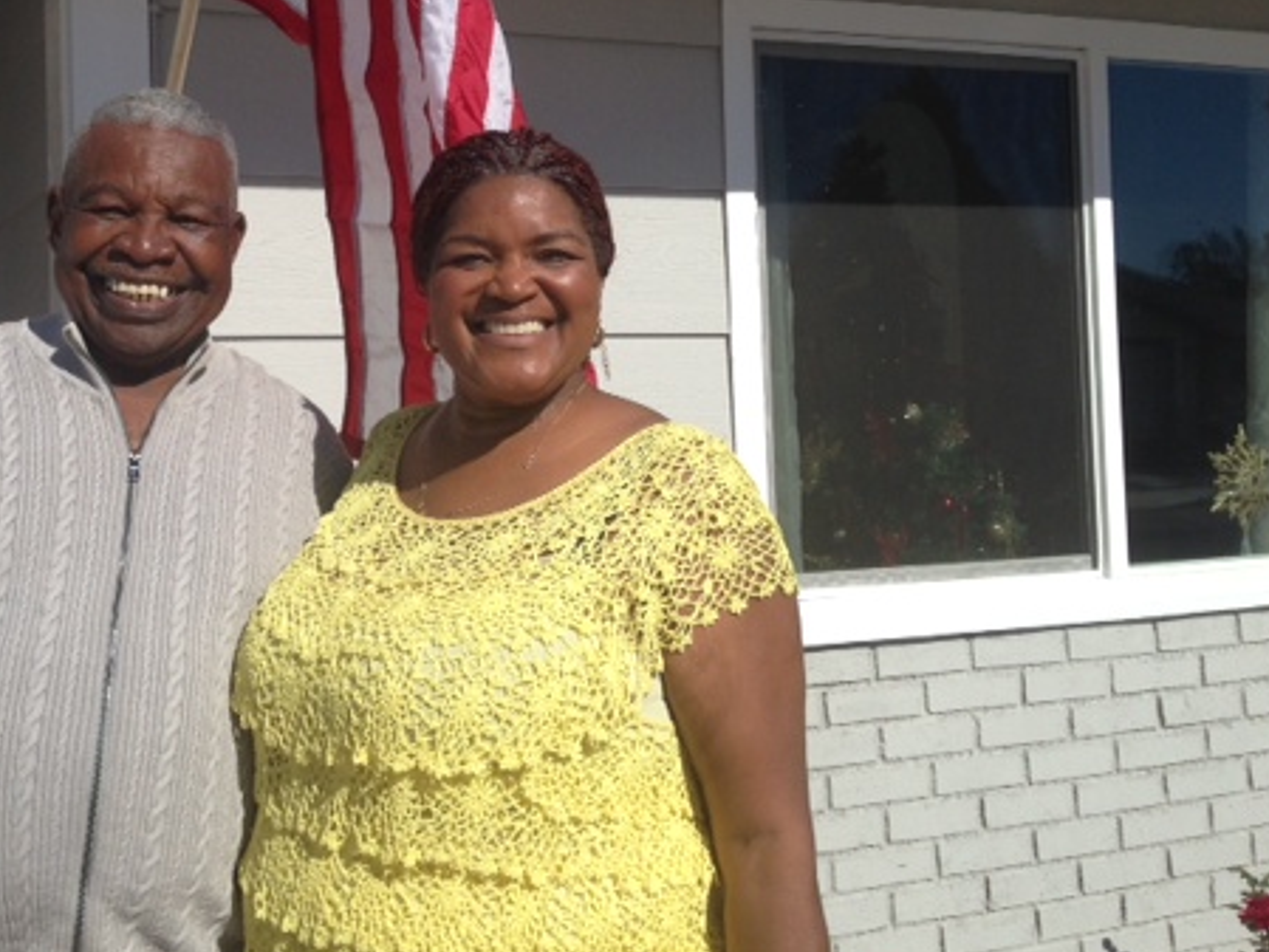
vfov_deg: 30.6
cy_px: 311
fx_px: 1723
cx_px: 404
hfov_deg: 39.8
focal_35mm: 47
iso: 50
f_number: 2.4
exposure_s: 1/2584
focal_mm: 4.12
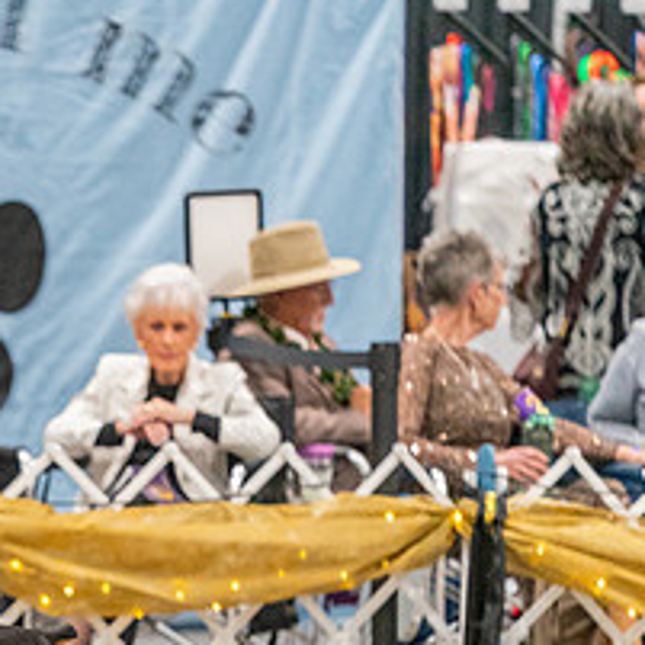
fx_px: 10330
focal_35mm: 490
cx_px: -202
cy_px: 598
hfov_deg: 3.6
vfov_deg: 3.6
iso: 6400
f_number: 2.8
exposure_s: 1/250
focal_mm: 200
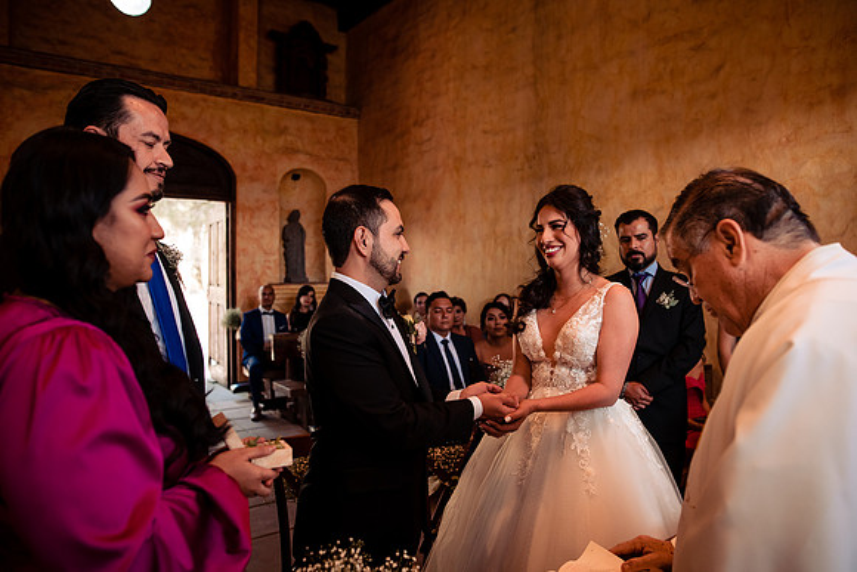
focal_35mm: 24
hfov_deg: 73.7
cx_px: 428
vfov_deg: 53.2
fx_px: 571
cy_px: 286
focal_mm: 24
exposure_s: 1/200
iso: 1250
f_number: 2.8
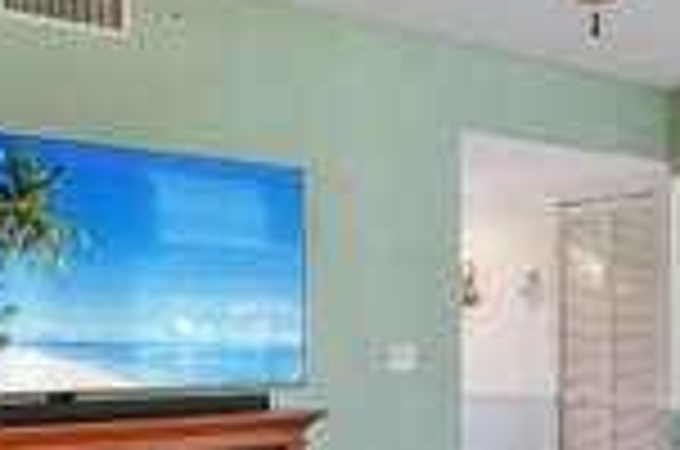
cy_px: 405
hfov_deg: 28.2
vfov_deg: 23.9
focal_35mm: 55
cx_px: 941
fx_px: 1033
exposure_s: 1/3
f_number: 8
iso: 200
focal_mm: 11.5
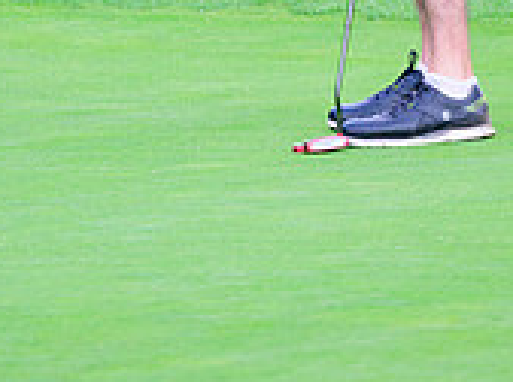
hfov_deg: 1.9
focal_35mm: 1027
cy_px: -264
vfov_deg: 1.4
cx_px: 243
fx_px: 15188
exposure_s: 1/1000
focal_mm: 400
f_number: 5.6
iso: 1000
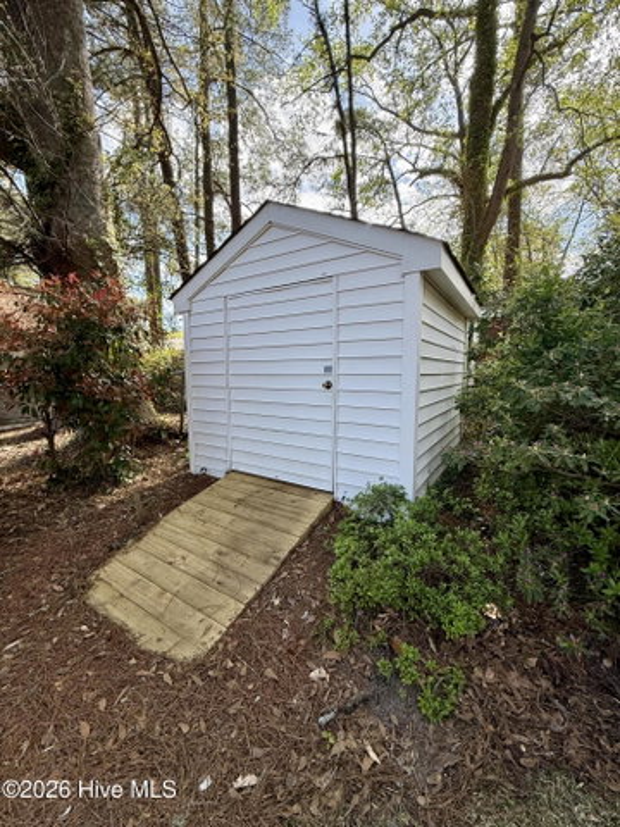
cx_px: 310
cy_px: 414
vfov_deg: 102.1
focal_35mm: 14
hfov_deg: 85.7
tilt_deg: -6.1
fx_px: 334
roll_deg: -0.2
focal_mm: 2.22
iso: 64
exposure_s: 1/461
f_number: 2.2
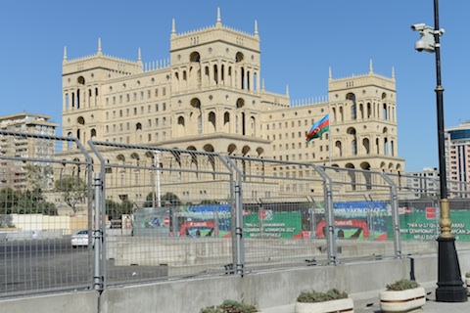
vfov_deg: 24.2
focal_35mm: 56
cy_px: 156
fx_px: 731
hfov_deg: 35.6
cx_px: 235
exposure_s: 1/320
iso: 100
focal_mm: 56
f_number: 9
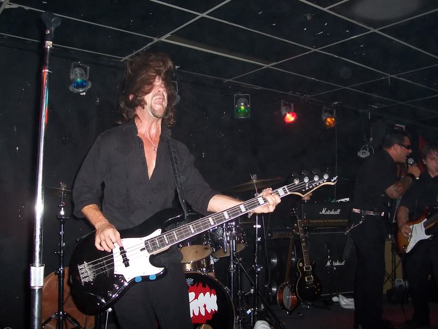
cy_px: 164
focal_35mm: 37
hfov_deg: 50.1
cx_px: 219
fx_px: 468
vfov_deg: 38.7
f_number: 2.8
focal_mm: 5.6
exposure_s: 1/60
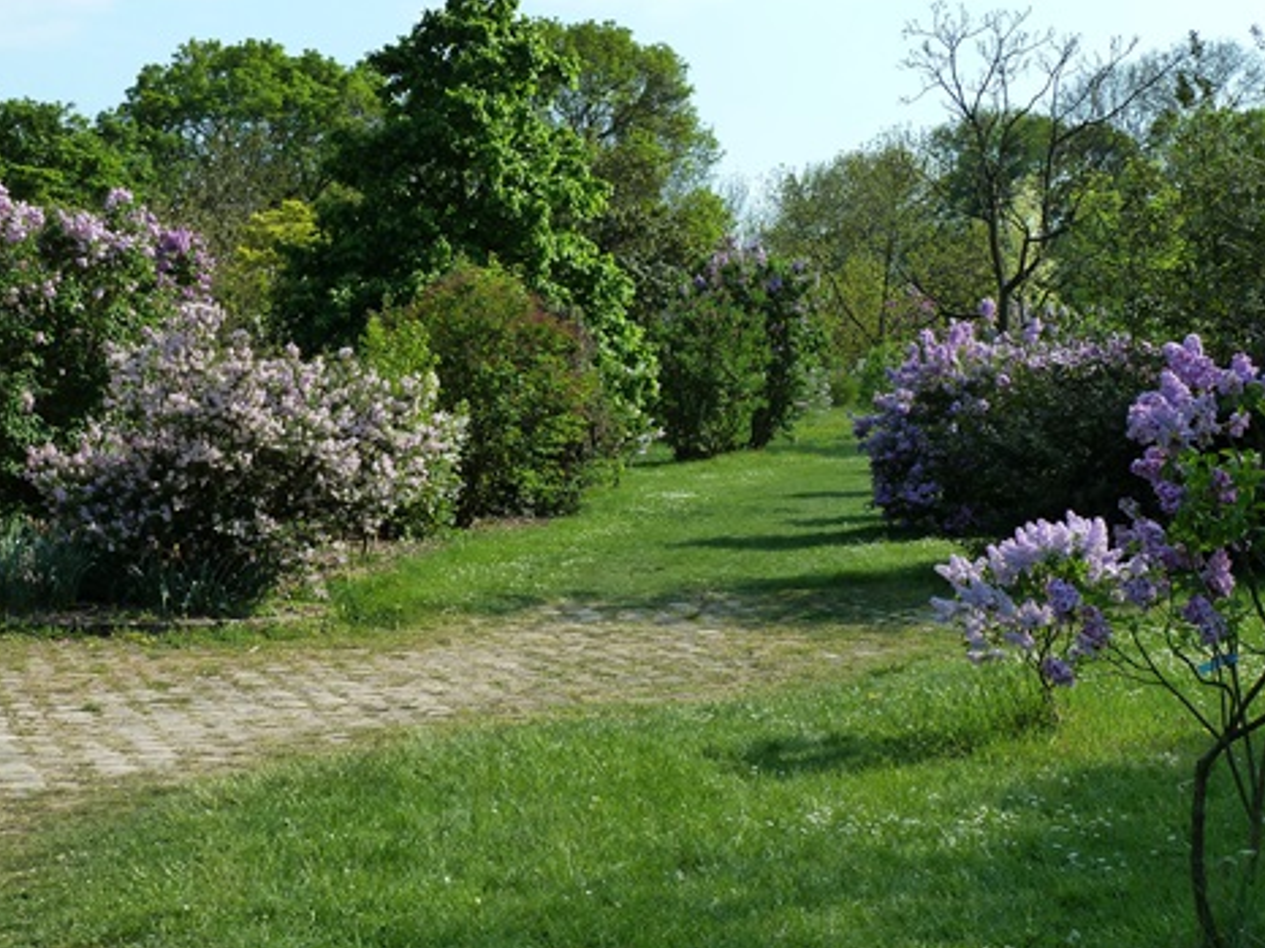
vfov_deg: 21.9
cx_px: 475
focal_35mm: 67
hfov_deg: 28.9
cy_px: 474
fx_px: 2447
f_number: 4
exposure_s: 1/320
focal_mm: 7.9
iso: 125
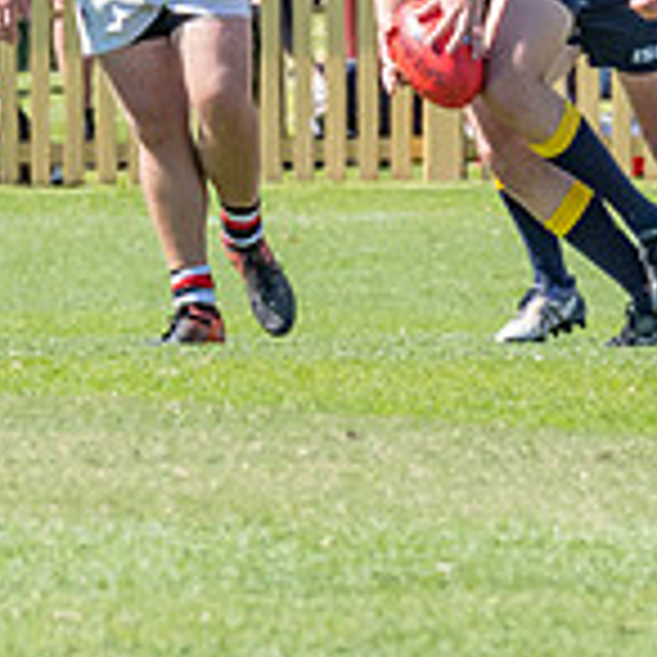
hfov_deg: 0.9
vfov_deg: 0.9
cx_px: 325
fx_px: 41293
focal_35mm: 1923
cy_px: 167
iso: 800
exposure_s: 1/640
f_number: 13
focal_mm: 300
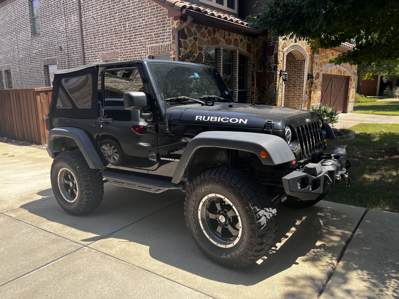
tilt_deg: -10.5
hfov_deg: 67.3
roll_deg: +1.0
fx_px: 300
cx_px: 200
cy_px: 150
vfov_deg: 53.1
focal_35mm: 26
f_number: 1.6
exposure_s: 1/657
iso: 50
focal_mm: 5.1
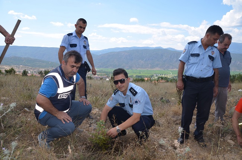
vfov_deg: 47.7
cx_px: 121
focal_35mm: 27
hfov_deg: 67.5
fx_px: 181
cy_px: 80
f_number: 8
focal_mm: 18
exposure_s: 1/200
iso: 100
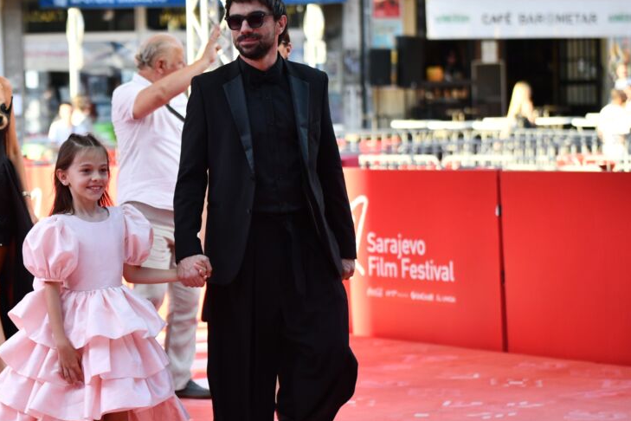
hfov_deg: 15.1
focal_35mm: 135
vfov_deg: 10.2
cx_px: 113
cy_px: 243
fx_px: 2366
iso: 1000
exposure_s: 1/2000
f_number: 2.8
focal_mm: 82
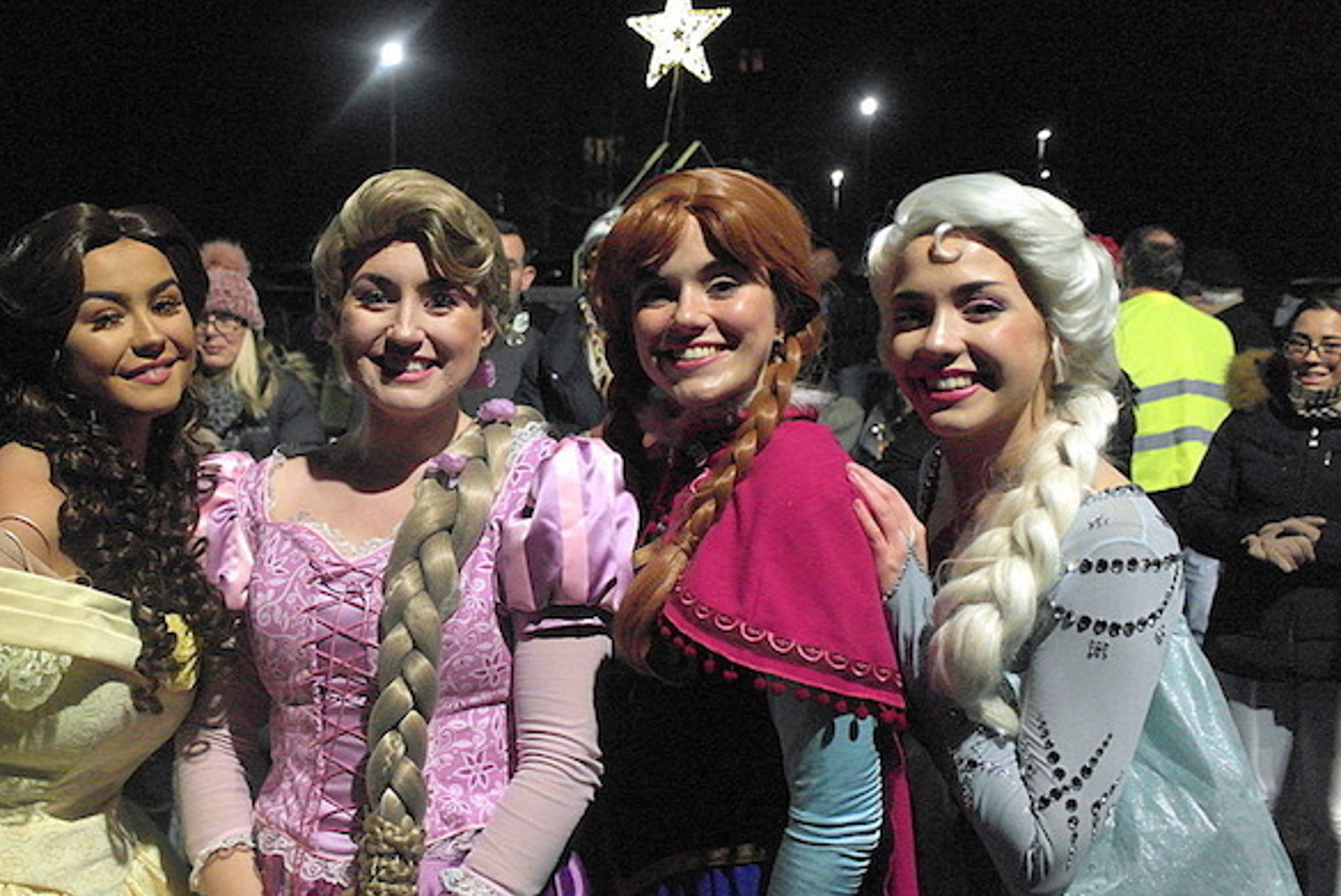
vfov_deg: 32.7
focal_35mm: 41
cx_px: 461
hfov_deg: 46.7
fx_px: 1528
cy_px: 467
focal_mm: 20
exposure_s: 1/100
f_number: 2.8
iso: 1600
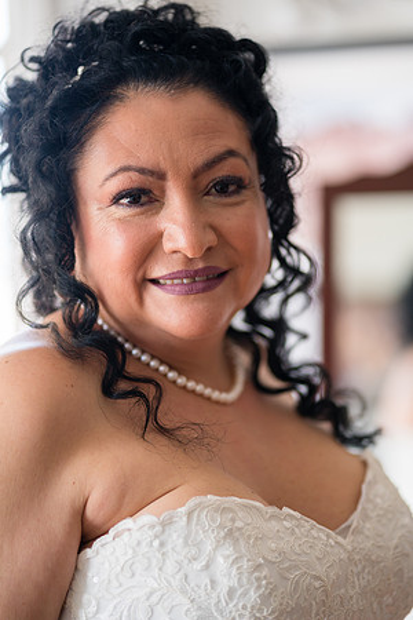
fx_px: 1463
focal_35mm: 85
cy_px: 310
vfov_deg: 23.9
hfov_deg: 16.1
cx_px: 206
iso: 200
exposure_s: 1/320
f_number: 1.8
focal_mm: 85
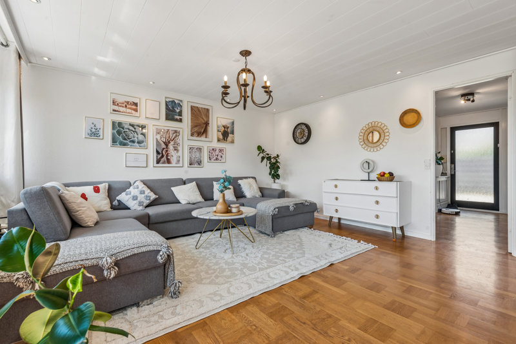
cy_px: 172
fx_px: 229
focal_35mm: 16
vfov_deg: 73.7
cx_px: 258
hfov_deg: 96.7
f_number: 10
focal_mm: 16
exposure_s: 1/30
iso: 200
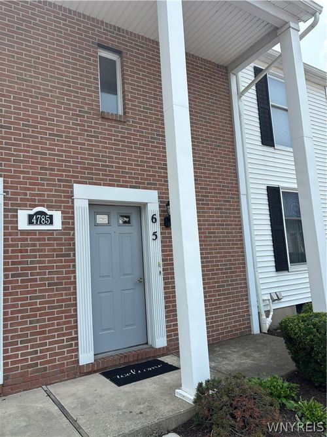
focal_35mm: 26
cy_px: 218
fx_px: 328
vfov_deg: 67.3
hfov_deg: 53.0
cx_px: 164
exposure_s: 1/1543
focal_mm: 5.96
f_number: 1.6
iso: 50
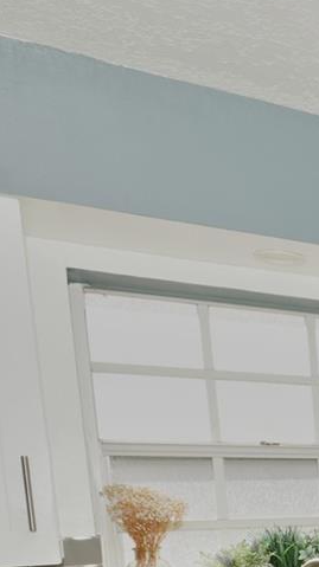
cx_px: 644
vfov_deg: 37.4
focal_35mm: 49
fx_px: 738
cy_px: 575
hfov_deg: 17.3
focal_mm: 14
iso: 400
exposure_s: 1/200
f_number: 7.1
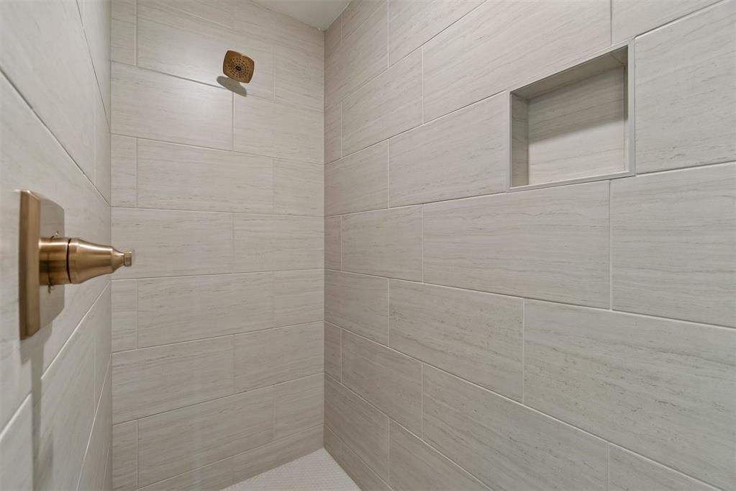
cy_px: 246
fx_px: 307
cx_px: 368
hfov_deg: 100.4
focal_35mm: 15
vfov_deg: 77.3
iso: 200
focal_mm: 10
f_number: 6.3
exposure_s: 1/25
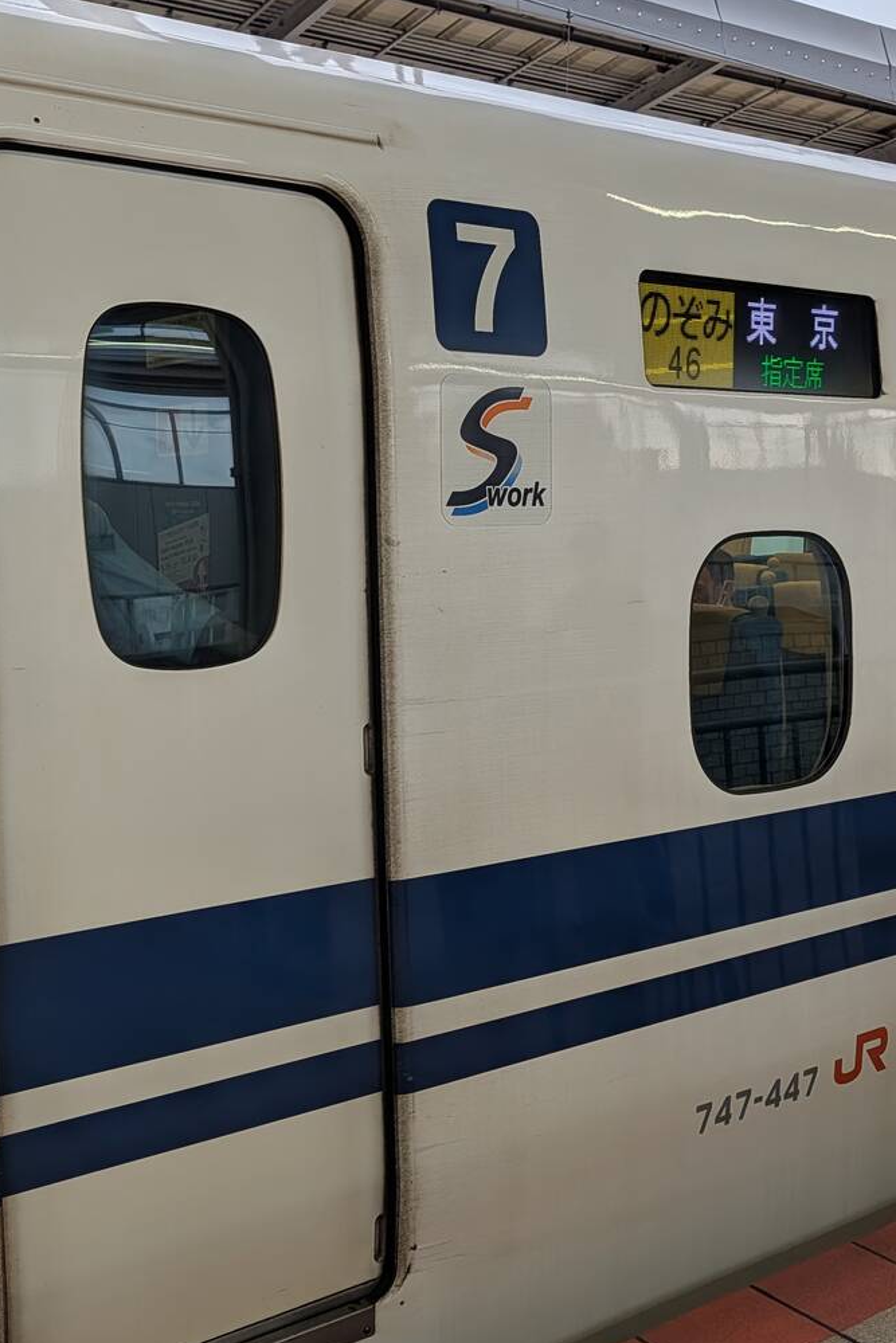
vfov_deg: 48.4
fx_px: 1493
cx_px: 308
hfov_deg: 33.2
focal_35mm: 40
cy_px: 642
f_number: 1.68
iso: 21
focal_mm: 6.9
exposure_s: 1/227
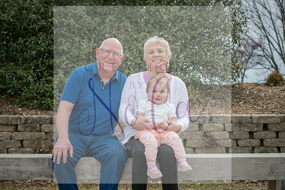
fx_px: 681
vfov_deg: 15.9
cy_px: 95
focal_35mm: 86
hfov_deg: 23.6
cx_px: 142
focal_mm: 86
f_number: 9
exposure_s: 1/640
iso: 400
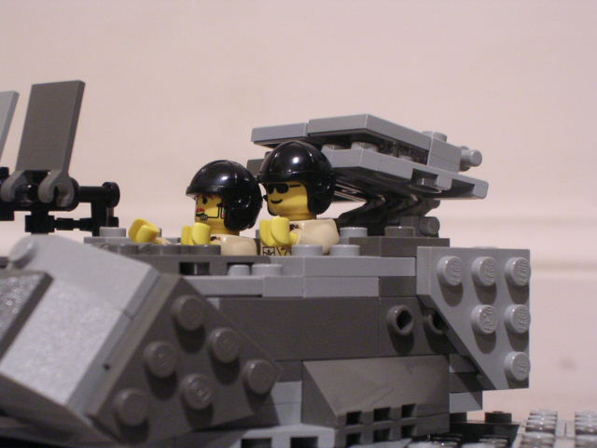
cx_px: 298
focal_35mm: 105
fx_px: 1811
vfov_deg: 14.1
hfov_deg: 18.7
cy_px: 224
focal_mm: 15.9
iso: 400
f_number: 4.6
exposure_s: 1/1.3
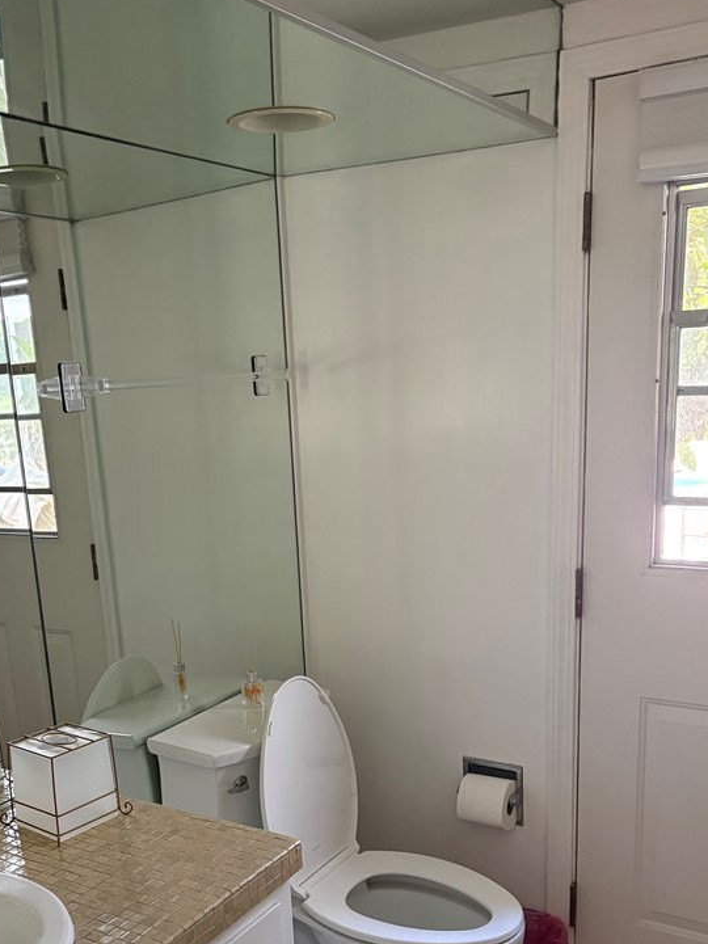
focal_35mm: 37
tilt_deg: -13.4
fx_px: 1009
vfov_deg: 49.1
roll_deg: +3.0
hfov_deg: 38.6
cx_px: 299
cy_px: 641
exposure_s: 1/60
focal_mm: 5.96
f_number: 1.6
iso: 320
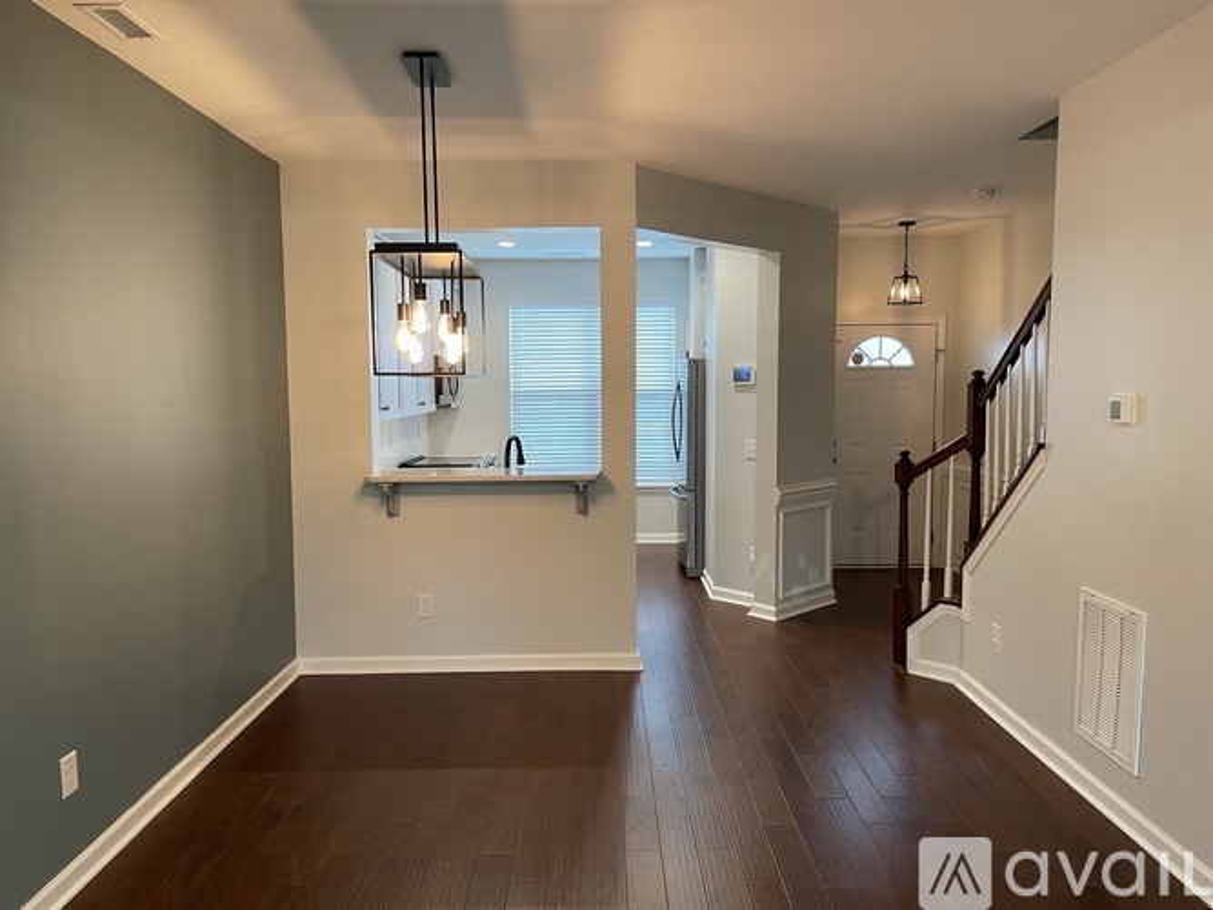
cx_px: 606
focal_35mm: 26
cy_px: 455
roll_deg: +1.1
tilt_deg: -3.8
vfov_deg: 53.0
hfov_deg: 67.3
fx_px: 911
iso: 160
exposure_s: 1/60
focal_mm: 4.2
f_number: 1.6
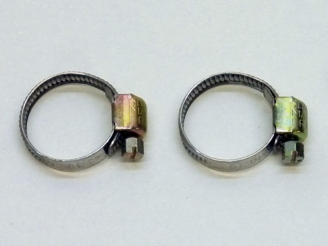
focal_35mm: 83
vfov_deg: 17.8
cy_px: 123
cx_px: 164
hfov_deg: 23.6
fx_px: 787
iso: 400
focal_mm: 13.7
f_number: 4.2
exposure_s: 1/40
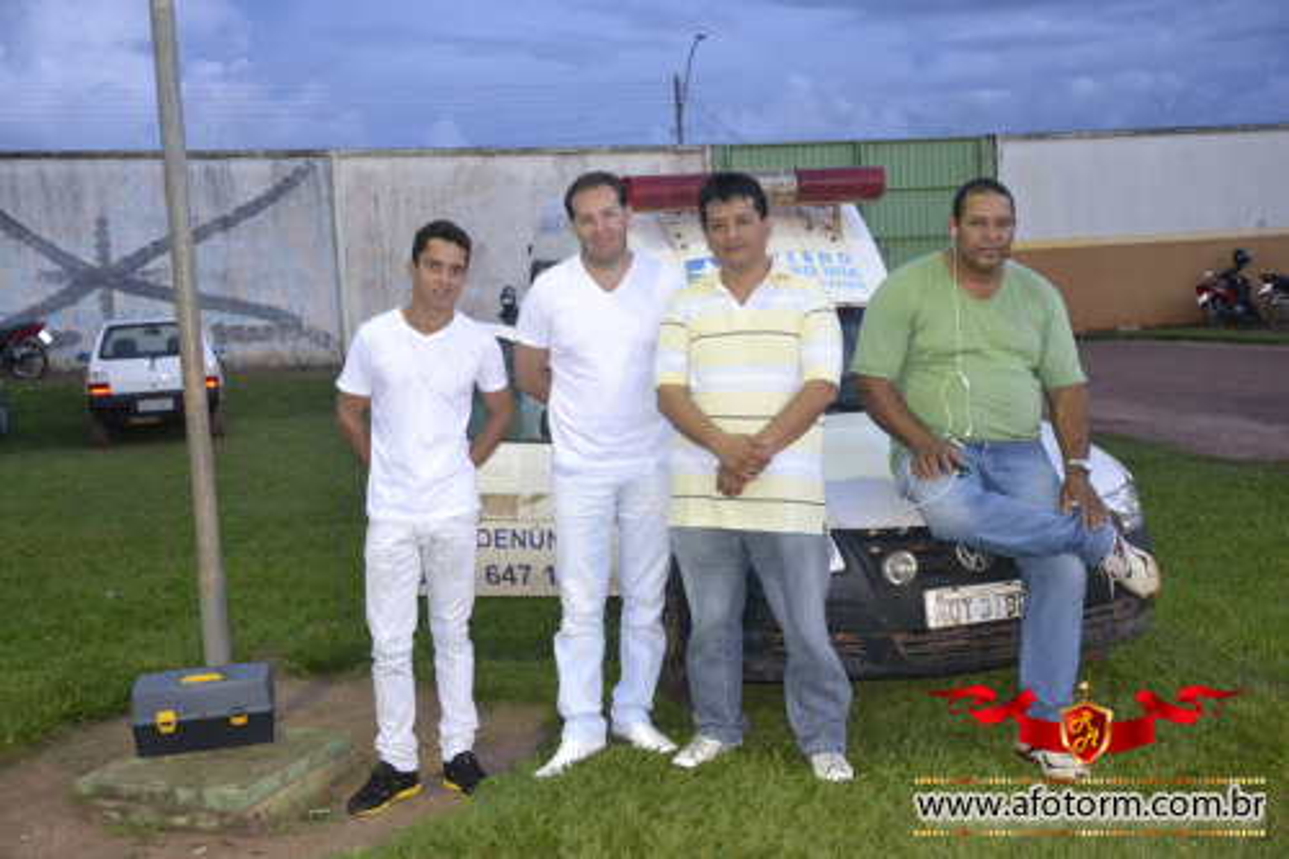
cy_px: 430
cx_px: 644
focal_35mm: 39
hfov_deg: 49.6
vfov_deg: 34.2
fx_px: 1396
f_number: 3.8
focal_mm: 26
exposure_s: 1/60
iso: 2500
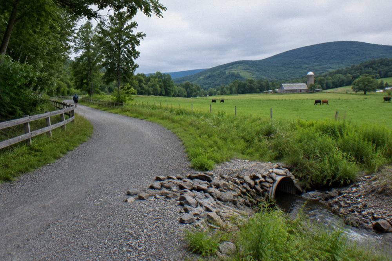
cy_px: 130
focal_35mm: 70
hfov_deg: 28.9
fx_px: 762
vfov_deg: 19.4
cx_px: 196
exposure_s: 1/1600
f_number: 4.5
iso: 400
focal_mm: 70
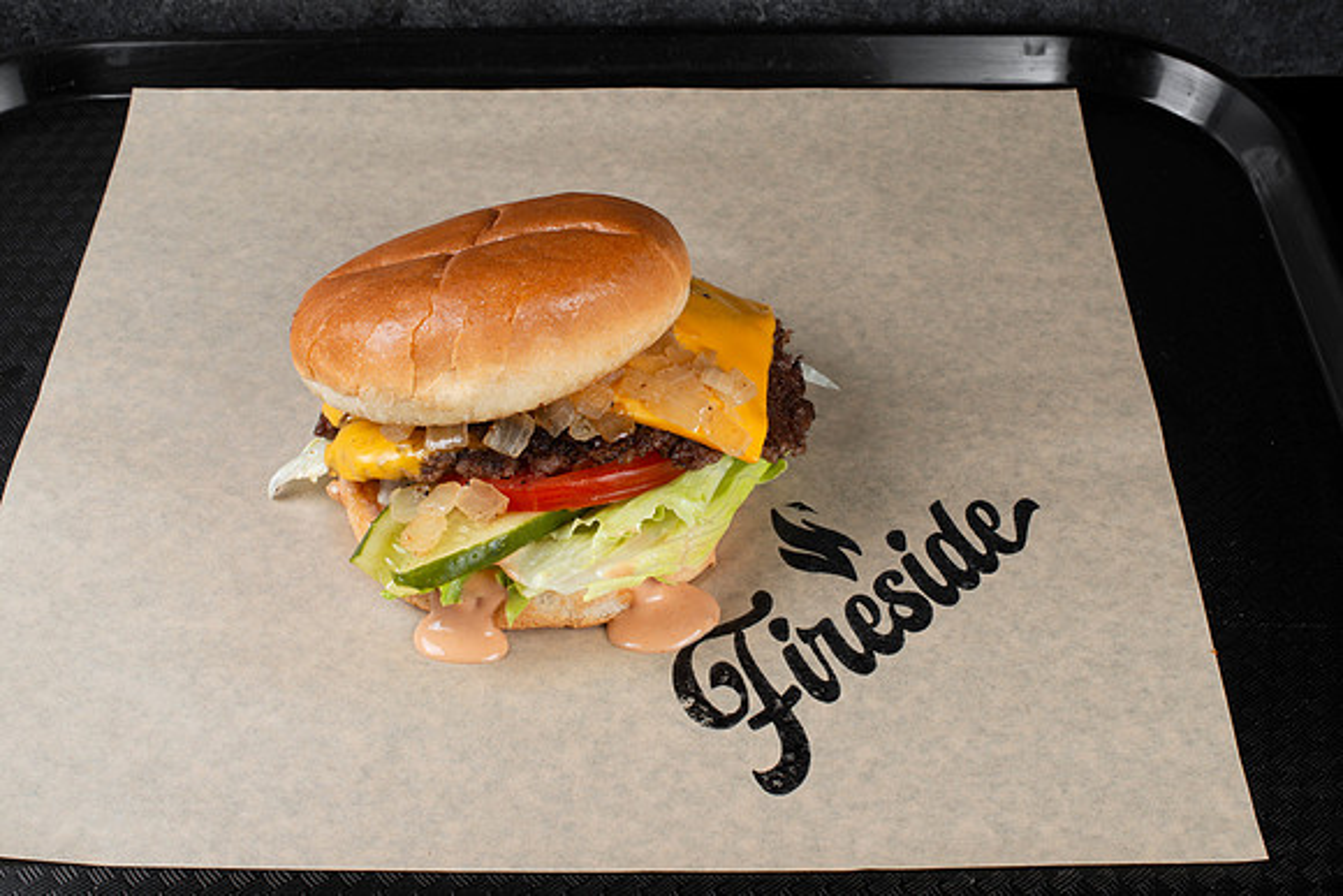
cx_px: 672
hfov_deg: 39.2
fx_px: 1886
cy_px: 448
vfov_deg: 26.7
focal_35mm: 51
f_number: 16
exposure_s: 1/200
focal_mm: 50
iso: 250
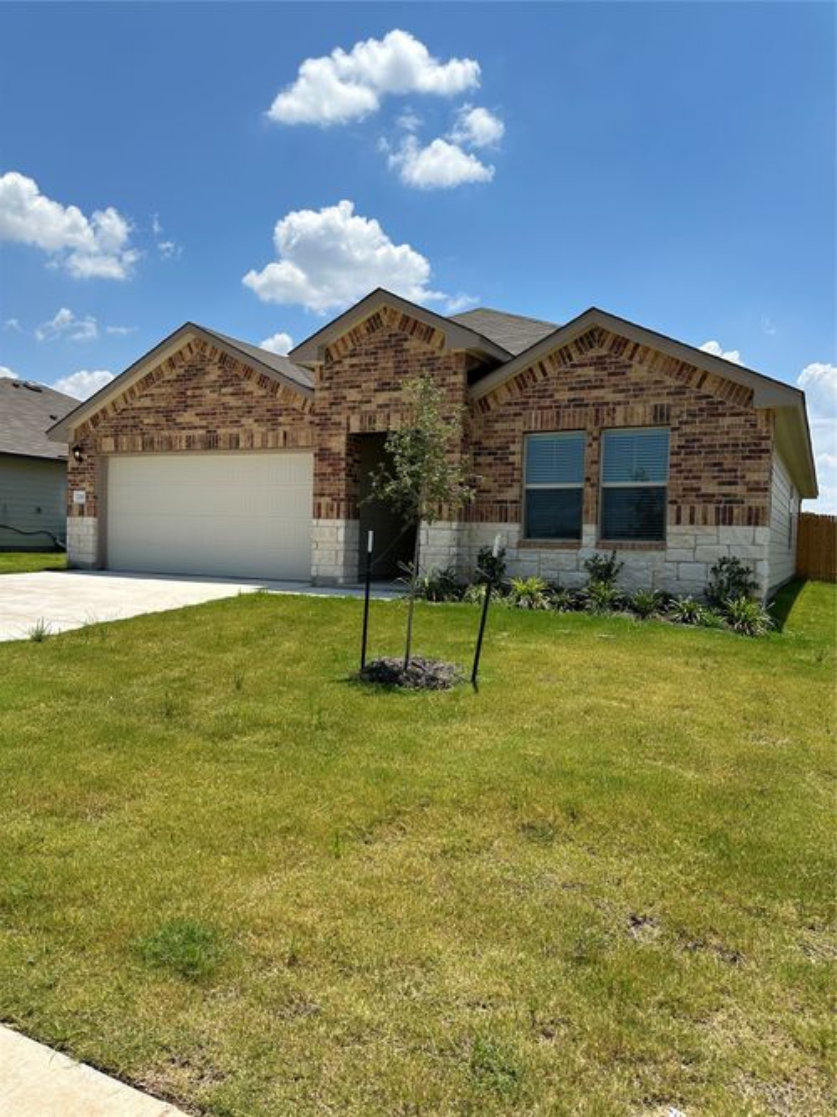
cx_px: 418
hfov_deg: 56.8
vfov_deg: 71.6
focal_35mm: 24
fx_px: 774
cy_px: 558
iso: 80
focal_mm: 6.86
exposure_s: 1/5525
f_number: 1.78
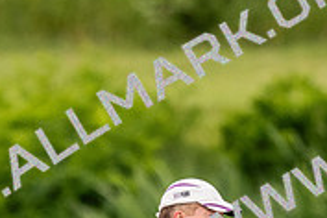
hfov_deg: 0.7
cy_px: 285
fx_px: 26730
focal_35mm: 2943
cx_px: 55
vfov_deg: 0.5
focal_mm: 600
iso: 800
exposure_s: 1/2500
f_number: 4
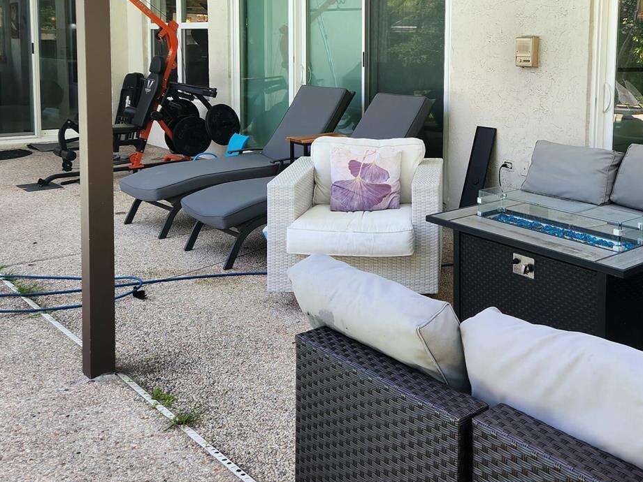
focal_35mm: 40
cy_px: 112
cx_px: 458
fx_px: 743
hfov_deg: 45.6
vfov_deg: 35.1
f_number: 1.8
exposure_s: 1/180
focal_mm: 5.4
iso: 20
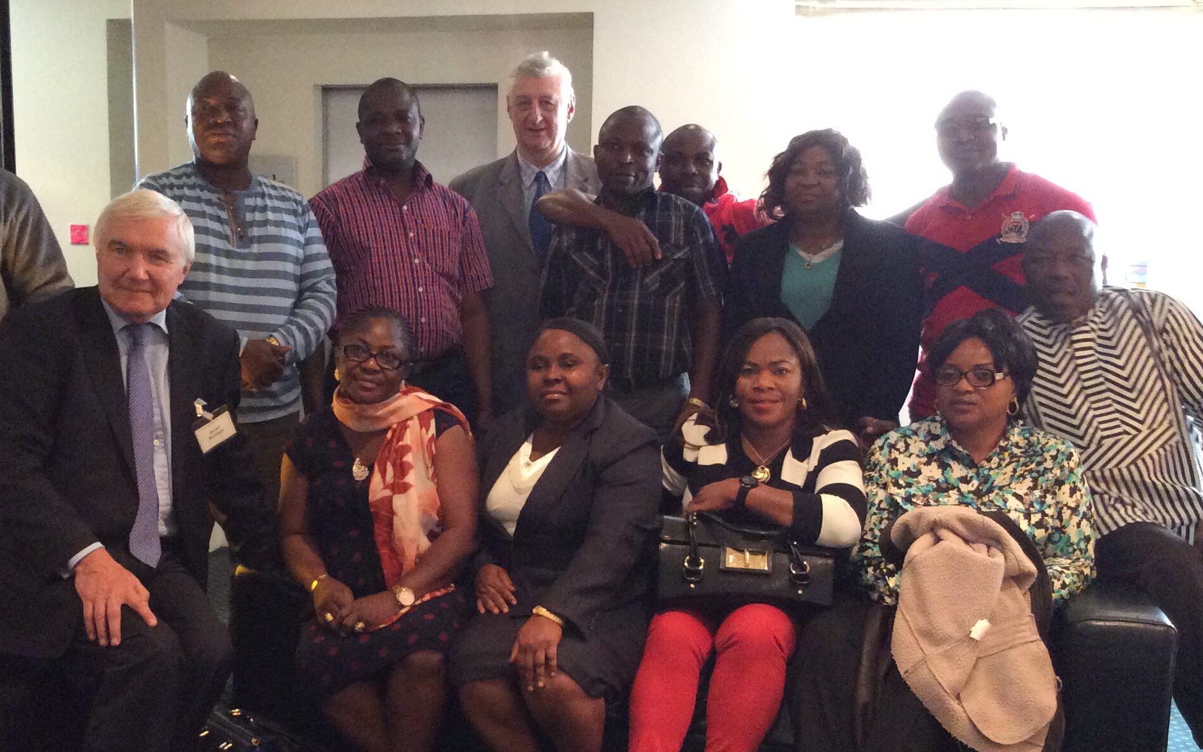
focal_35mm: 48
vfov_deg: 26.6
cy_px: 530
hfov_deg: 41.7
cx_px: 508
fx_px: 1574
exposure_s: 1/24
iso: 320
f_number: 2.4
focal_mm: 3.3
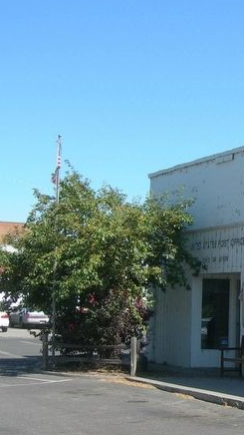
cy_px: 222
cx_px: 312
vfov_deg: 27.9
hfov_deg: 15.2
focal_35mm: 76
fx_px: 875
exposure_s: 1/322
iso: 50
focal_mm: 7.8
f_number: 4.8
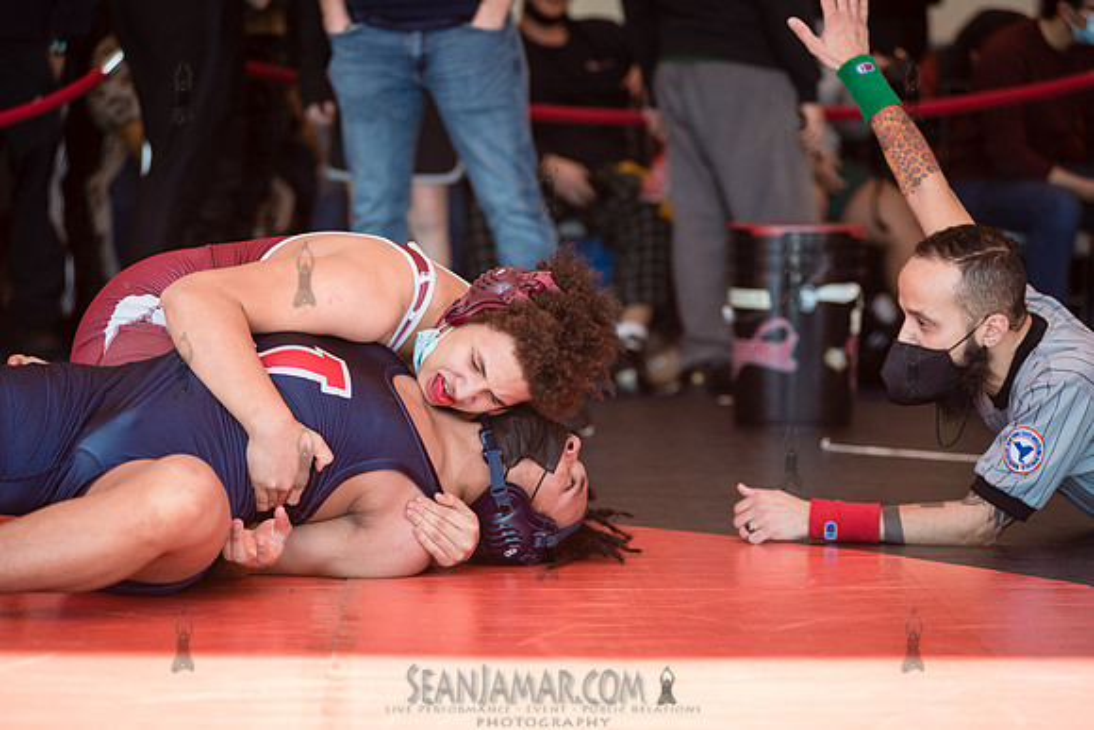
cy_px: 365
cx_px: 547
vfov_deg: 11.0
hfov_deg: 16.4
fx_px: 3799
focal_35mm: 125
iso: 400
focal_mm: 125
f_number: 3.5
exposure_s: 1/400
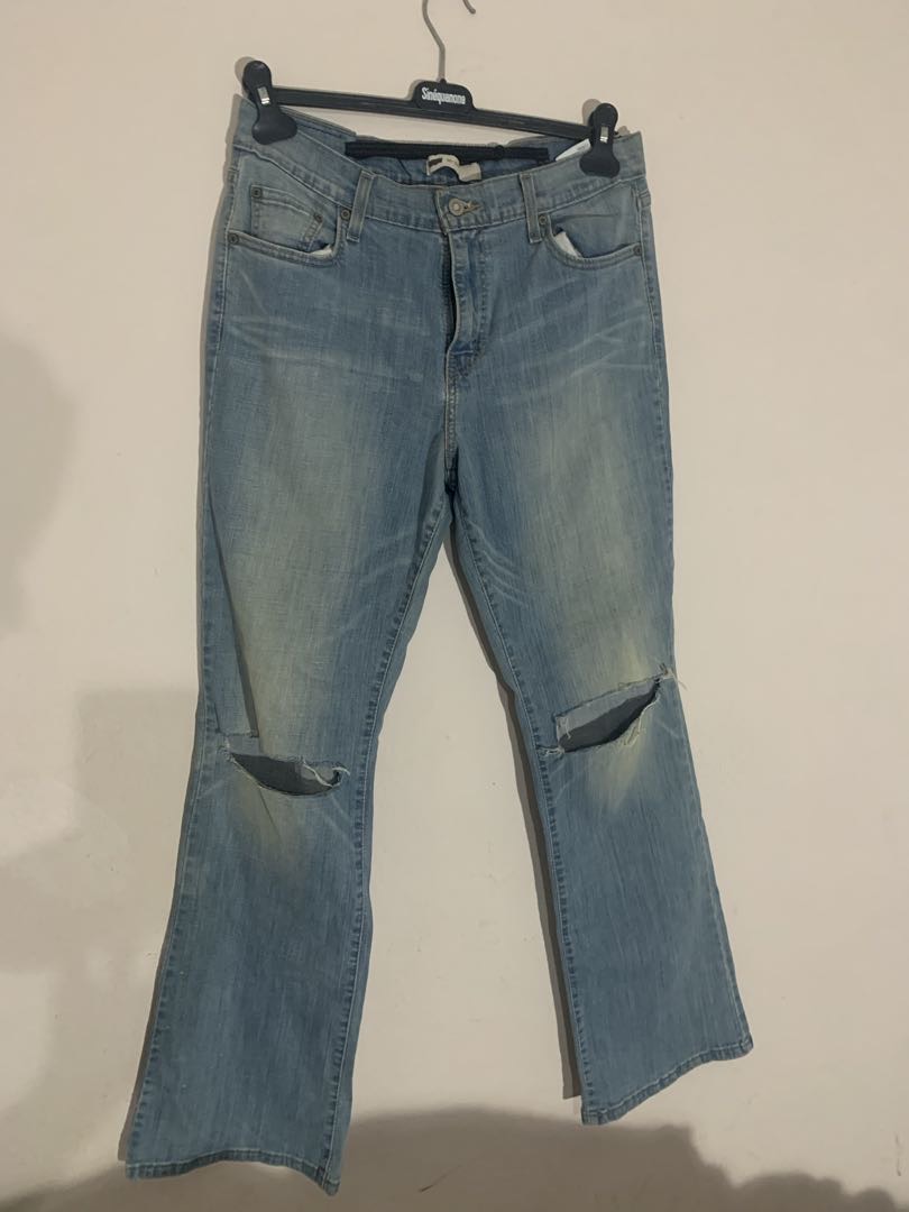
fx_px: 910
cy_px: 606
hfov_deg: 53.1
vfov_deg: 67.3
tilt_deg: -8.2
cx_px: 454
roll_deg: -1.0
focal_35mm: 26
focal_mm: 4.25
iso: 320
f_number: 1.8
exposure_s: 1/30
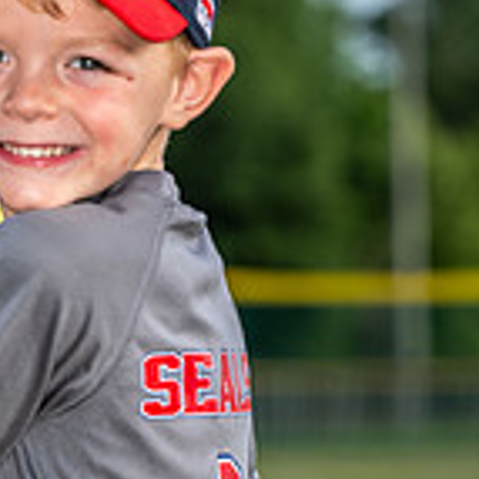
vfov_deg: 4.8
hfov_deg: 4.8
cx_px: 94
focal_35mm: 362
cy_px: 231
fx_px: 5667
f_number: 5.6
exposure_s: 1/200
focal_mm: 135
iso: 100
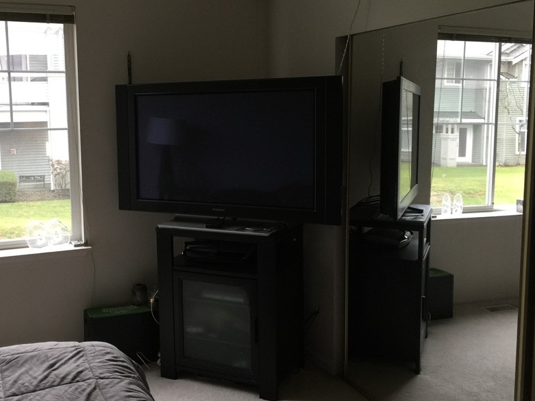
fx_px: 587
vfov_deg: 37.7
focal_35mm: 38
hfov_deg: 48.7
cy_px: 176
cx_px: 220
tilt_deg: -6.7
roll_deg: +0.0
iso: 64
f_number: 2.2
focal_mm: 4.15
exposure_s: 1/15
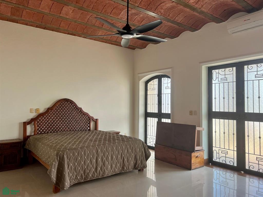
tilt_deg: +2.9
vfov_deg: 53.1
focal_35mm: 26
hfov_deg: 67.3
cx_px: 132
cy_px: 98
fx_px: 198
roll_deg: -0.4
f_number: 1.5
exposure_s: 1/121
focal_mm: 5.7
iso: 80
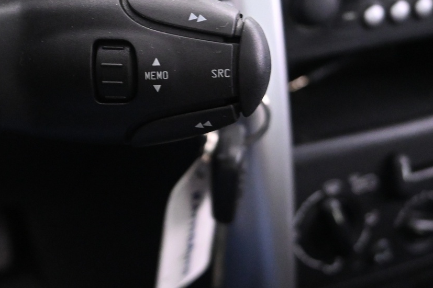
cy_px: 78
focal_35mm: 47
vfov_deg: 28.3
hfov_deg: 40.0
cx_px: 79
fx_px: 565
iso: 4000
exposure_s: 1/15
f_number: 3.5
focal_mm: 16
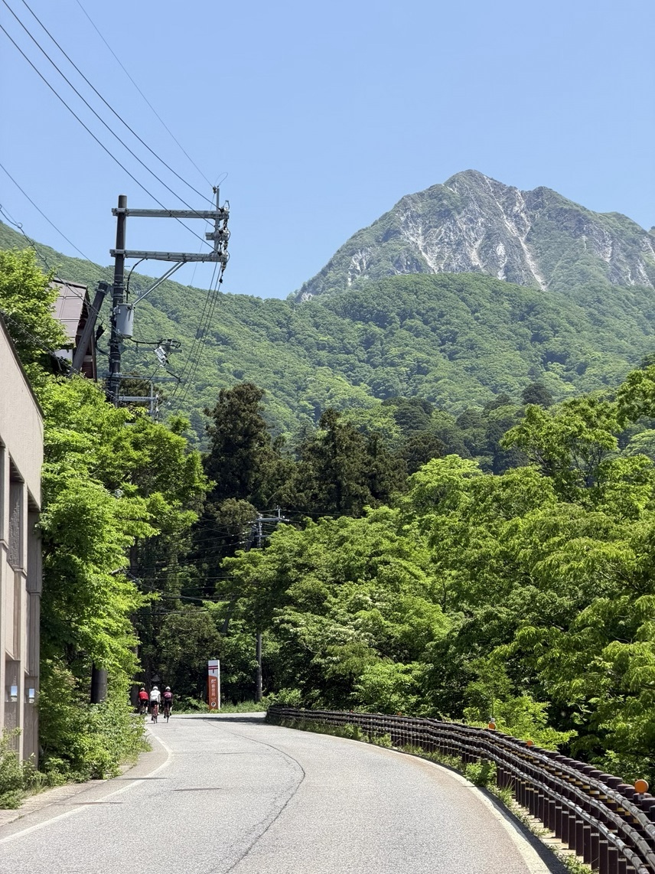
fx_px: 2524
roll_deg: +0.7
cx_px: 328
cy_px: 437
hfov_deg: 14.8
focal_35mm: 100
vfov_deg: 19.6
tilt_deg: +10.4
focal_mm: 16.89
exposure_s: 1/638
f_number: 2.8
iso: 50
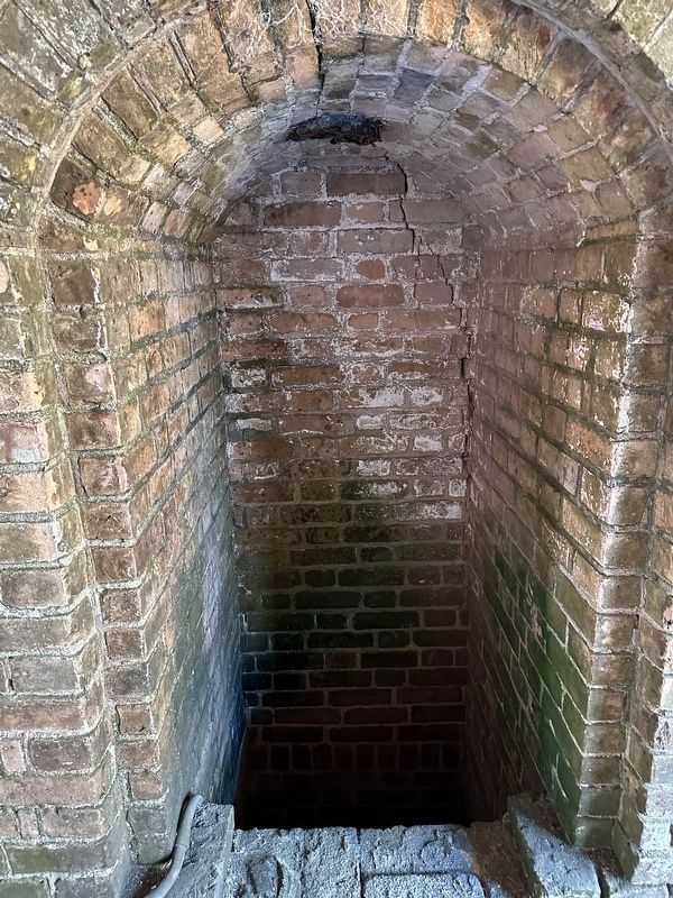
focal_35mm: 24
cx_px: 336
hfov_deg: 56.8
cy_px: 449
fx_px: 622
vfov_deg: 71.6
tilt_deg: -15.5
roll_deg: +1.0
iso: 800
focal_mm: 6.86
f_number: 1.78
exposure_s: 1/60
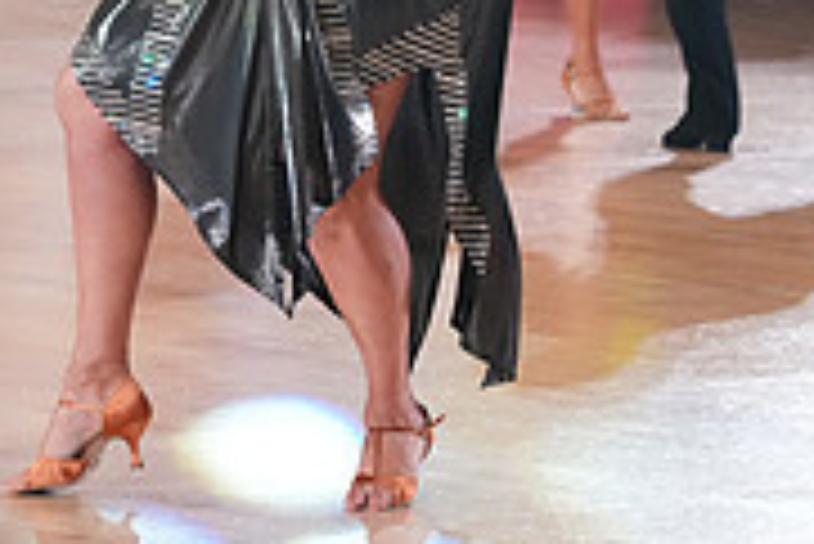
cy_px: -146
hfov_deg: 6.2
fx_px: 7535
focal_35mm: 333
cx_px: 99
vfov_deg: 4.1
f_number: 4
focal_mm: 104
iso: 4000
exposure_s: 1/500
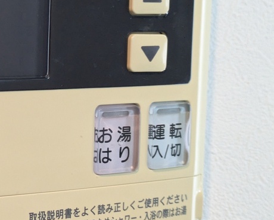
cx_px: 5
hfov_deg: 18.0
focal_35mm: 104
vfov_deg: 14.8
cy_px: 106
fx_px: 843
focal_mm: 5.43
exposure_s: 1/120
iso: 617
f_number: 1.89
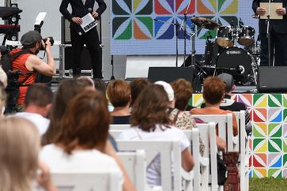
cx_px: 221
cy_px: 46
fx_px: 1459
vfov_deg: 7.5
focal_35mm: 183
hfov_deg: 11.2
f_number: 4
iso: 160
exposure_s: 1/2000
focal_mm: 95
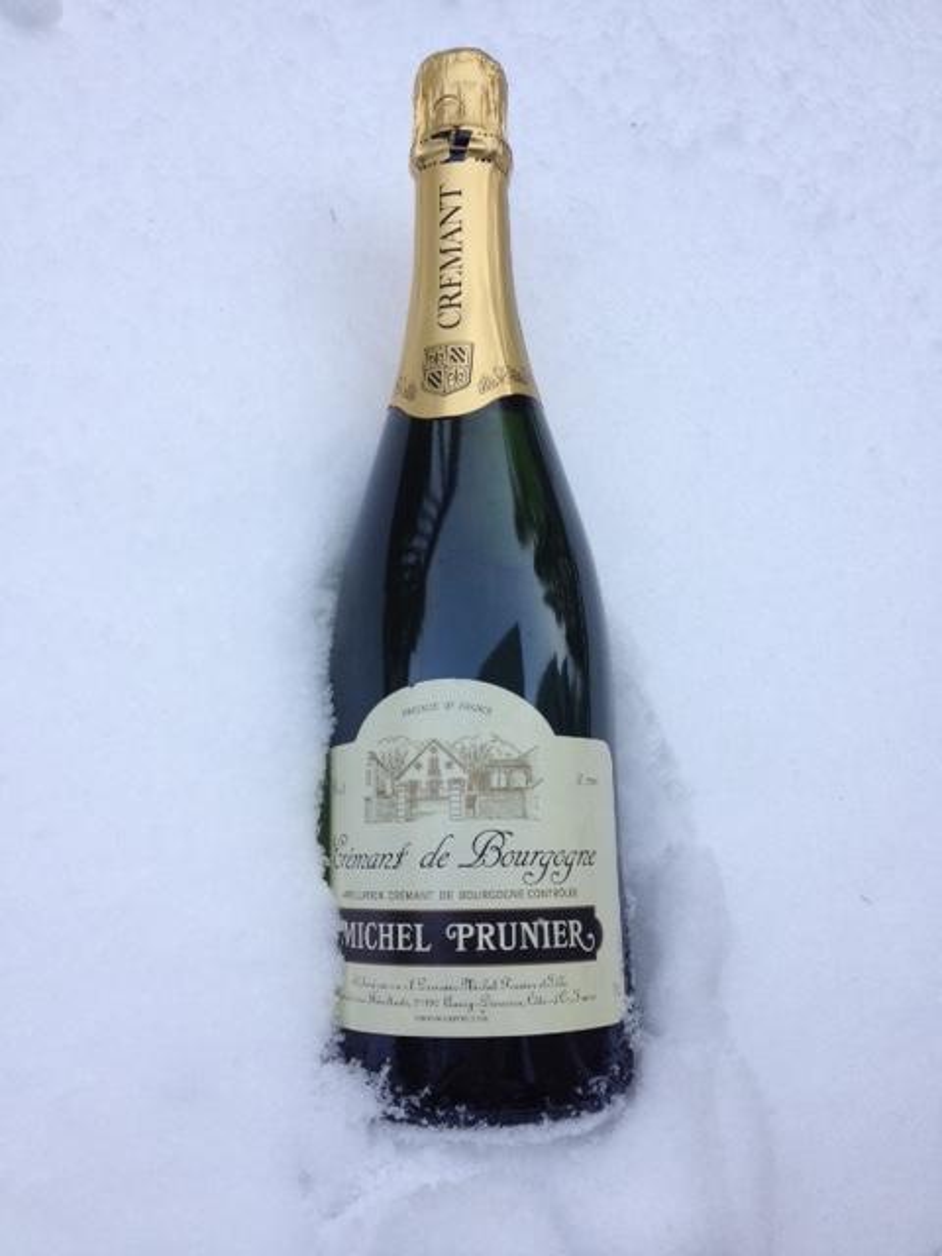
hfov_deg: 40.7
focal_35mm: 35
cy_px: 628
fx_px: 1270
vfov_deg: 52.6
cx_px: 471
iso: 50
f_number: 2.4
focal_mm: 4.28
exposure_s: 1/308
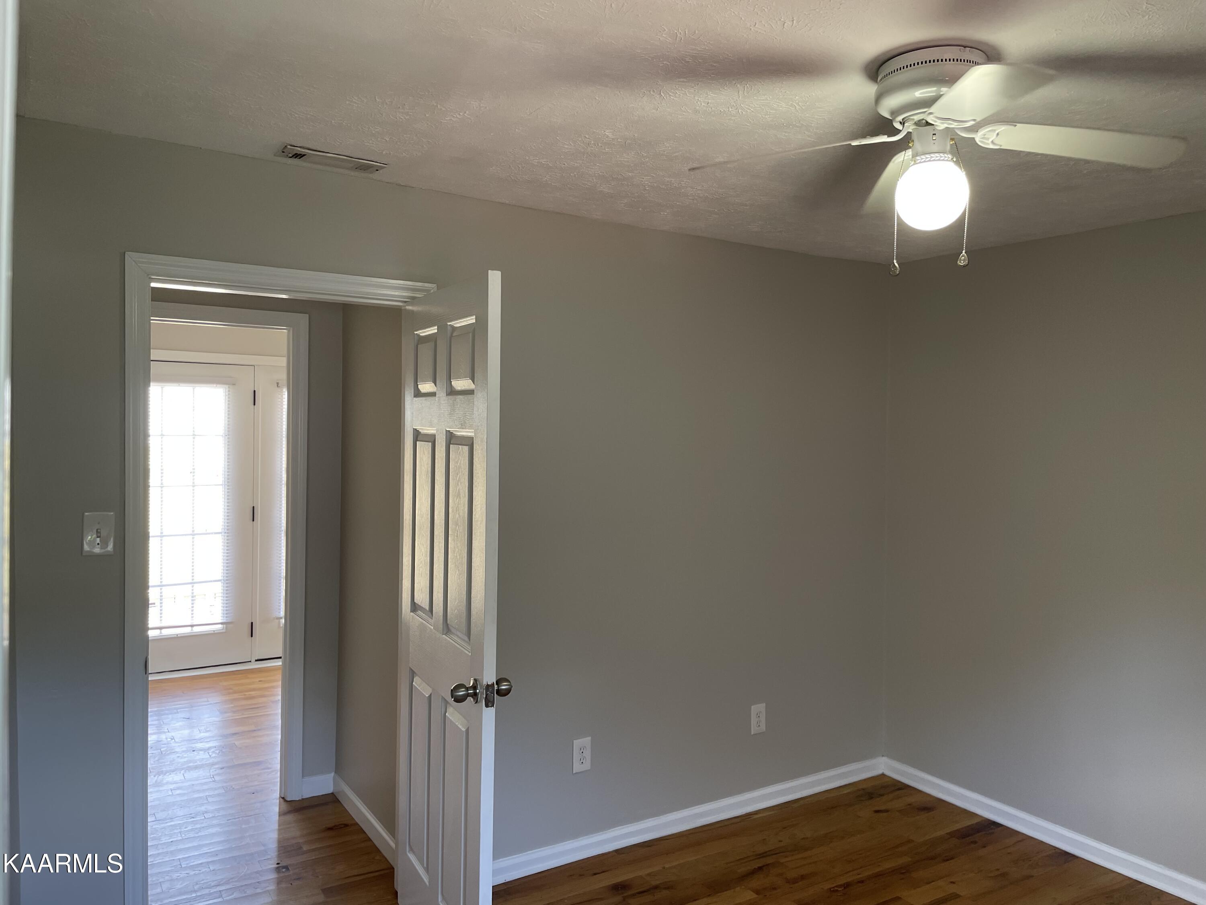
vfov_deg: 53.1
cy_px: 452
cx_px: 603
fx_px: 906
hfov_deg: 67.3
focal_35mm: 26
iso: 64
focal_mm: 4.2
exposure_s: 1/60
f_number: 1.6
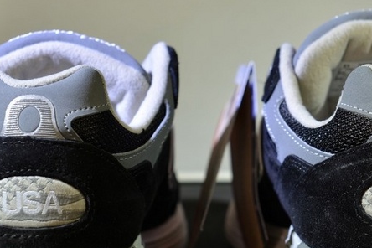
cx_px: 218
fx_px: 1478
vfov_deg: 9.6
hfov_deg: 14.3
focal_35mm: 143
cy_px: 121
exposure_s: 1/10
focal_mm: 62
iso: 100
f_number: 7.1
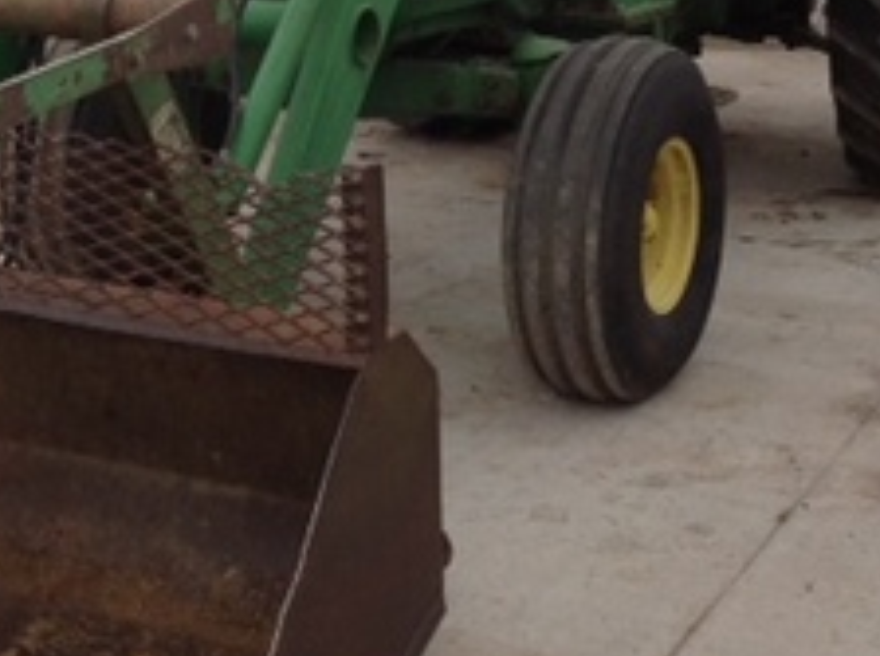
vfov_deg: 16.9
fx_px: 2156
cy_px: 4
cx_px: 318
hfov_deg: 23.0
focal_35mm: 85
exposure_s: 1/1259
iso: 50
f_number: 2.4
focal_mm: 4.28
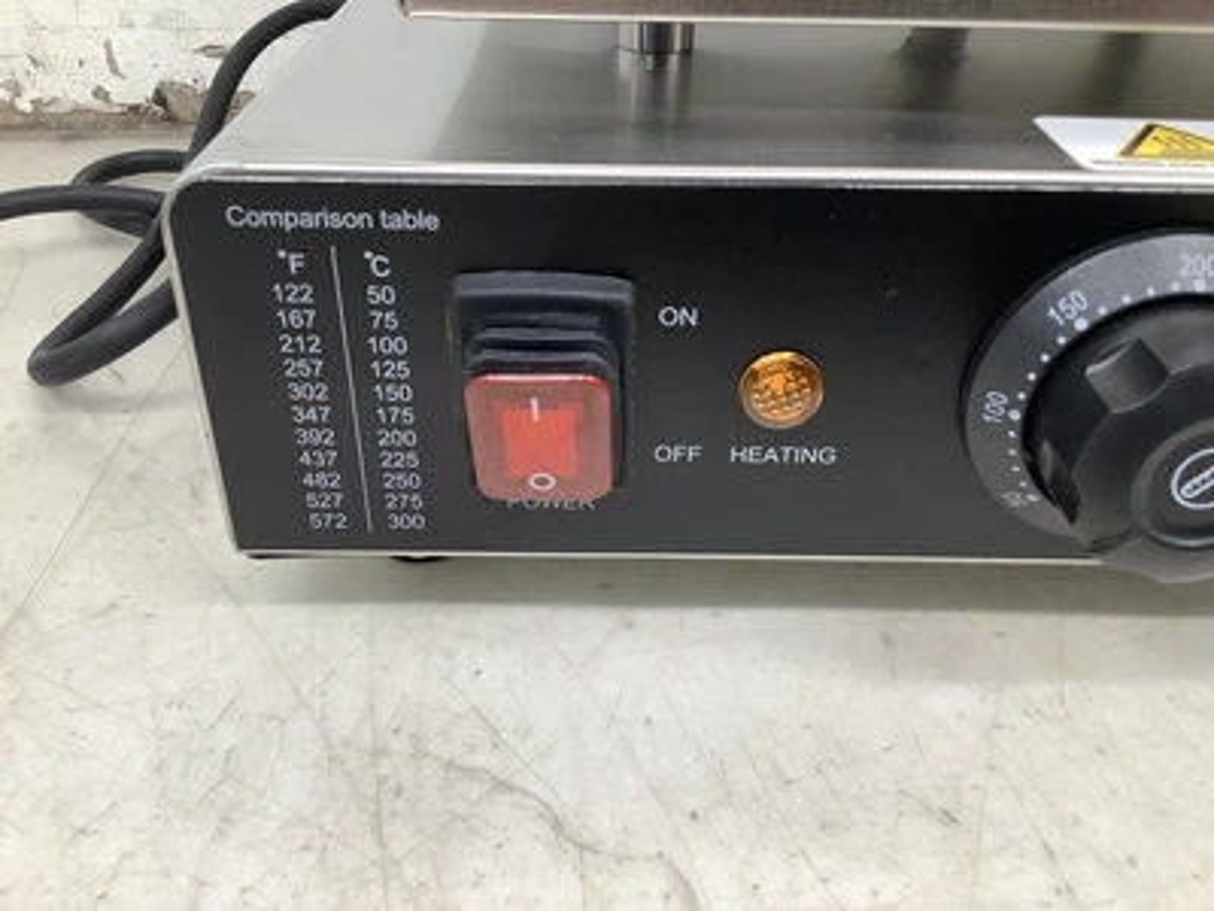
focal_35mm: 31
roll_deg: -0.7
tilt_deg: -31.8
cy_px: 456
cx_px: 607
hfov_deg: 58.4
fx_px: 1087
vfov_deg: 45.4
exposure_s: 1/60
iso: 64
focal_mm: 3.3
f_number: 2.4
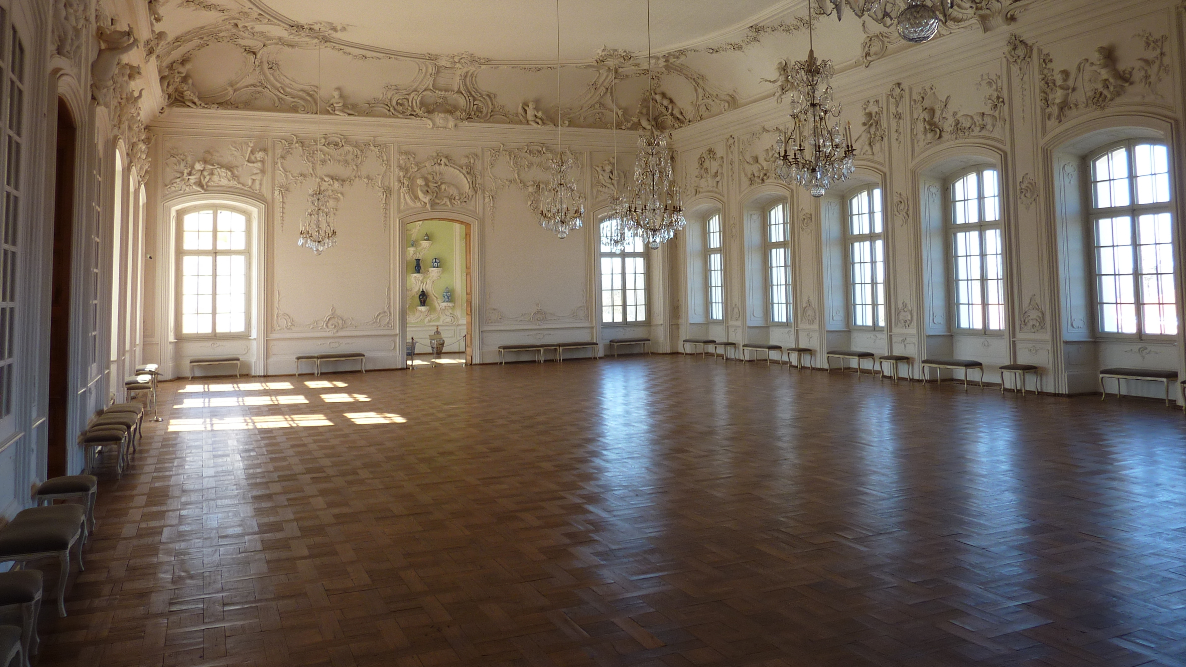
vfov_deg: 40.9
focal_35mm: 28
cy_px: 216
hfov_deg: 67.9
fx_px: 881
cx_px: 607
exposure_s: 1/50
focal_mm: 4.1
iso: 80
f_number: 3.3
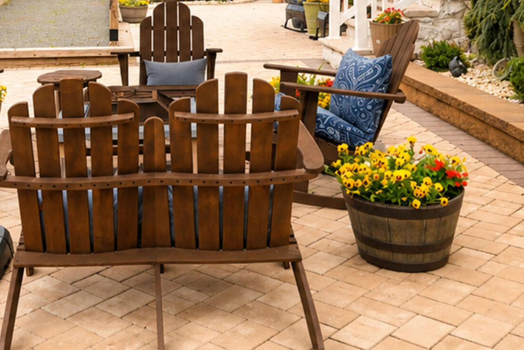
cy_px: -23
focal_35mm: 56
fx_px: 815
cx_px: 129
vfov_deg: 22.9
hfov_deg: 34.8
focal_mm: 24
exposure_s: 1/200
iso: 100
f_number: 4.5
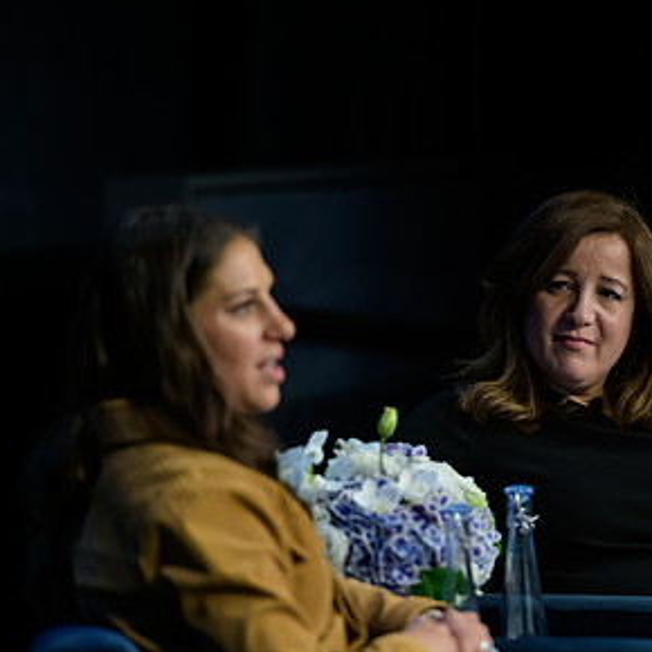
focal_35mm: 340
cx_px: 553
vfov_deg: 5.2
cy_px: 334
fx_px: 7245
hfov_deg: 5.1
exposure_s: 1/200
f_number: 3.2
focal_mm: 200
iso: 1600
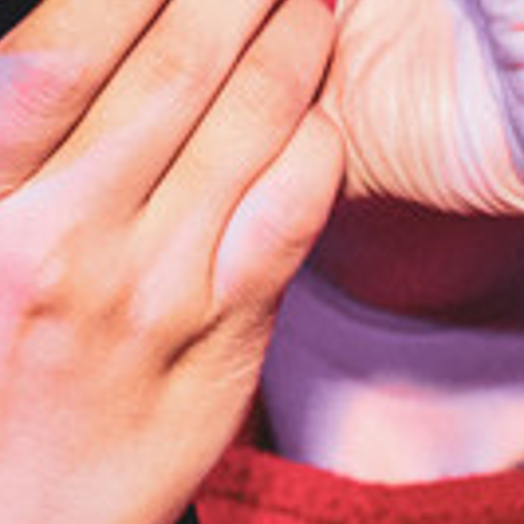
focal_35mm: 347
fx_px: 5943
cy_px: 502
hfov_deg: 5.0
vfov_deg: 5.0
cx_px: 401
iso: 1250
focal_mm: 33.7
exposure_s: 1/80
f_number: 2.8
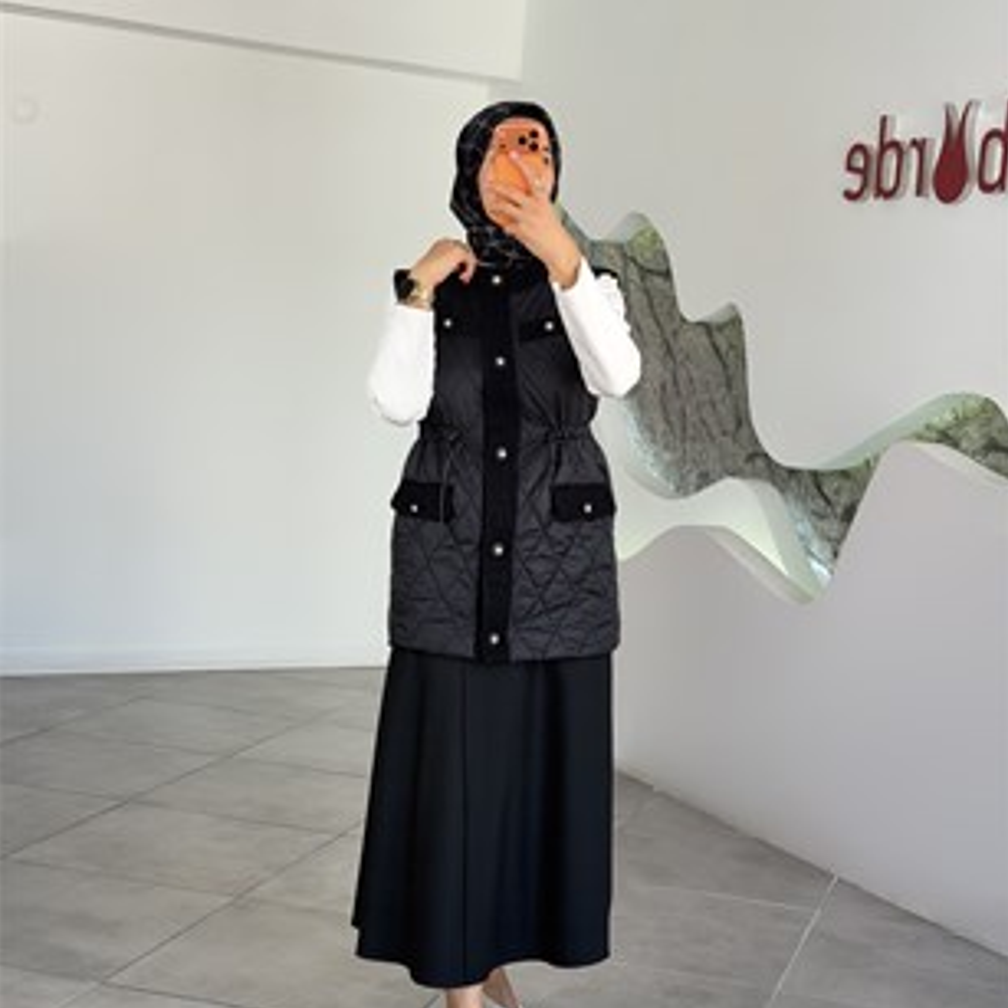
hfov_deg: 30.0
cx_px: 506
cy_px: 517
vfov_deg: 30.0
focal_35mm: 57
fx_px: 1878
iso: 50
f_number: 1.78
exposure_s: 1/151
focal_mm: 6.76
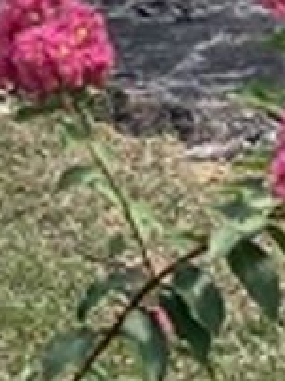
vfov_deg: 10.5
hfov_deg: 7.2
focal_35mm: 176
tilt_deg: -2.0
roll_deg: +1.0
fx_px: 1936
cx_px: -644
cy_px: -314
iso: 32
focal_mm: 4.25
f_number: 1.8
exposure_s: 1/1025
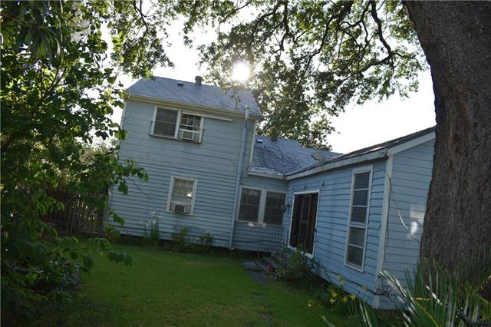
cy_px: 164
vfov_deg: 47.9
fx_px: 368
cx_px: 246
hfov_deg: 67.4
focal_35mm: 27
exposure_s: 1/200
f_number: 5
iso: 100
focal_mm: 18
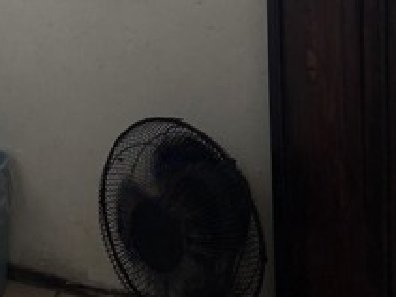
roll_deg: +1.9
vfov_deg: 15.4
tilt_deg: -3.4
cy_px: -276
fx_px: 903
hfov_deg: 24.1
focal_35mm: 79
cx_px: 51
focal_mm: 5.96
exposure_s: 1/126
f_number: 1.6
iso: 40
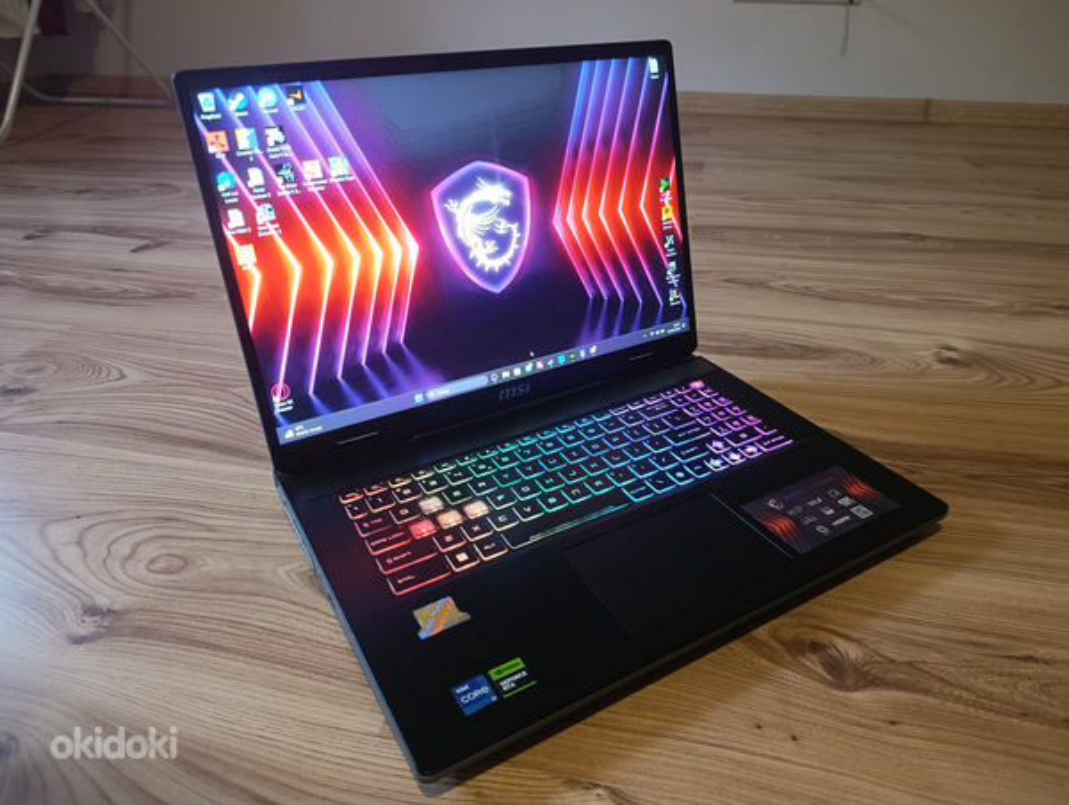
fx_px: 711
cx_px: 534
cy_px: 402
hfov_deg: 73.8
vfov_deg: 59.0
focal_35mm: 23
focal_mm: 6.11
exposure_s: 1/25
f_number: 1.65
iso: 1118
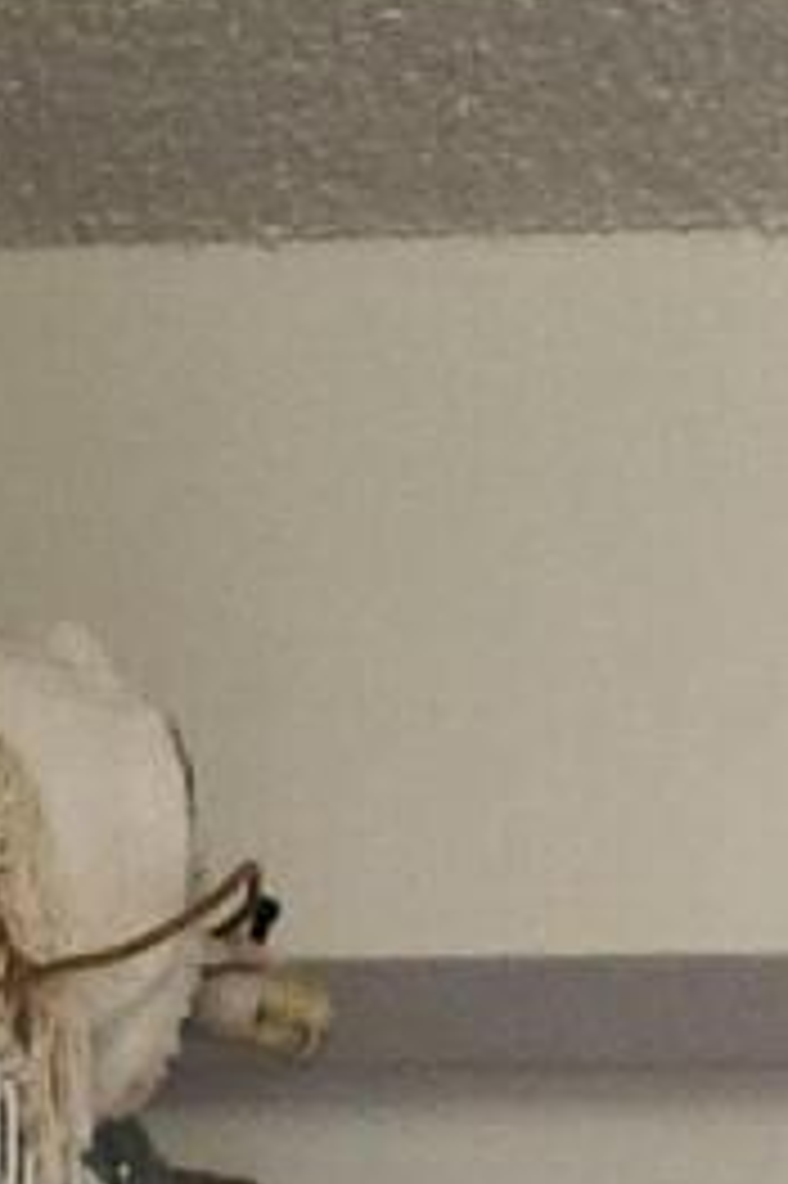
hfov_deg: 7.5
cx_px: 896
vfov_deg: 8.3
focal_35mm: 182
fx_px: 5983
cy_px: 4223
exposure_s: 1/120
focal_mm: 5.4
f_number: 1.8
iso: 200
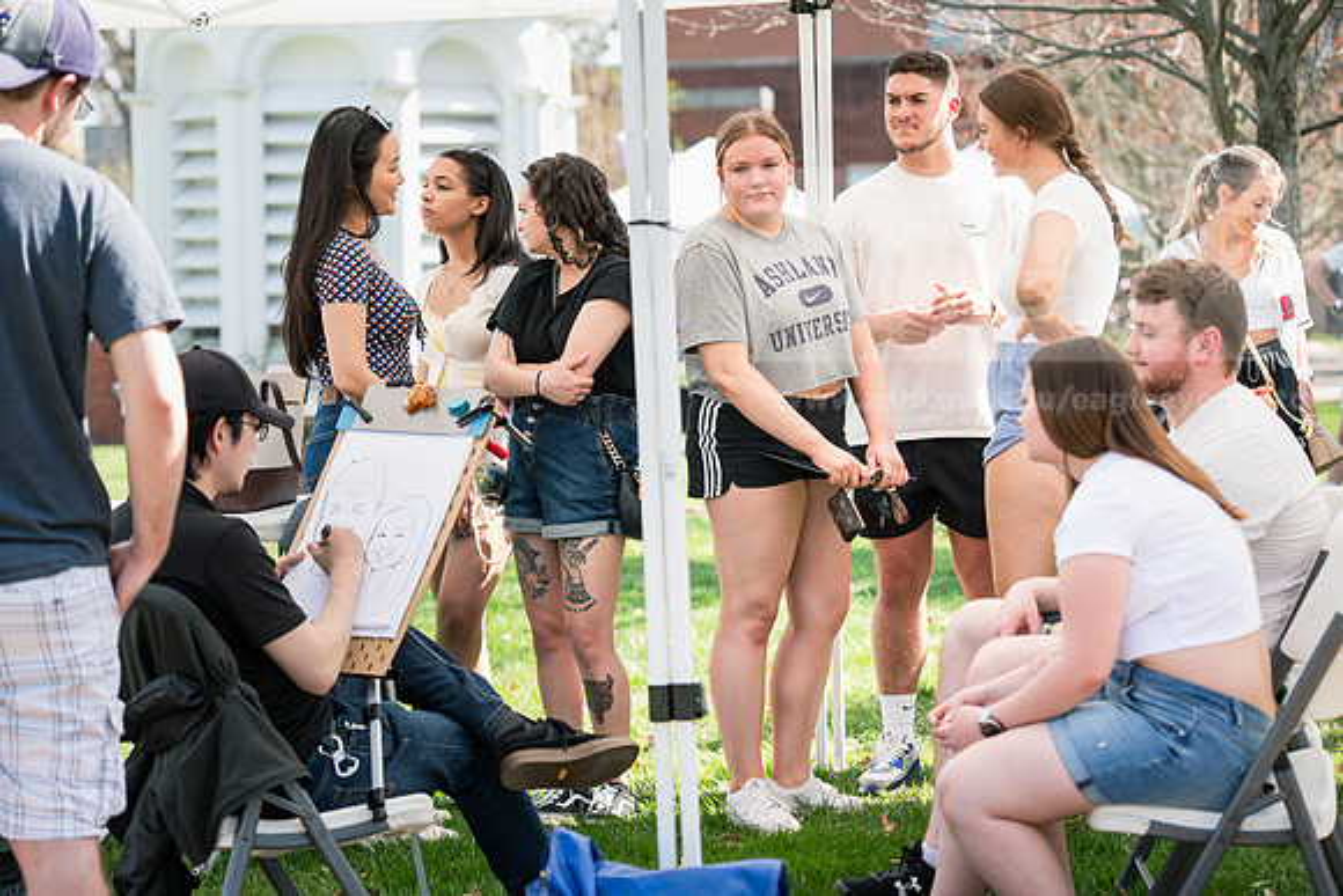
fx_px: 3657
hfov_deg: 20.8
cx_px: 672
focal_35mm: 98
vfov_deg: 14.0
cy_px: 448
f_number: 4
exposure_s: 1/250
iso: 160
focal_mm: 98
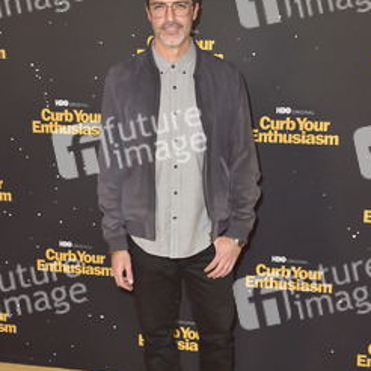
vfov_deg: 29.5
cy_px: 219
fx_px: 703
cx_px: 174
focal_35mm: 58
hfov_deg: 29.5
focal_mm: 42
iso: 320
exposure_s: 1/250
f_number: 7.1
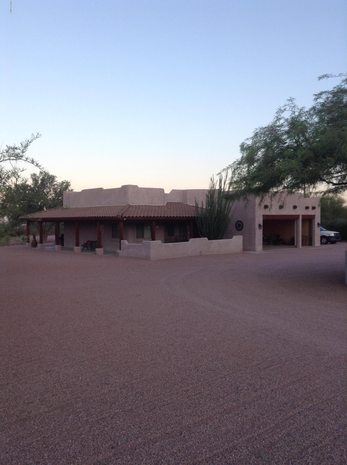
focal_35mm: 33
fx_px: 442
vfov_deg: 55.4
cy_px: 232
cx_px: 174
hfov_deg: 42.8
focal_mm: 3.3
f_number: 2.4
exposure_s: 1/111
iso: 25
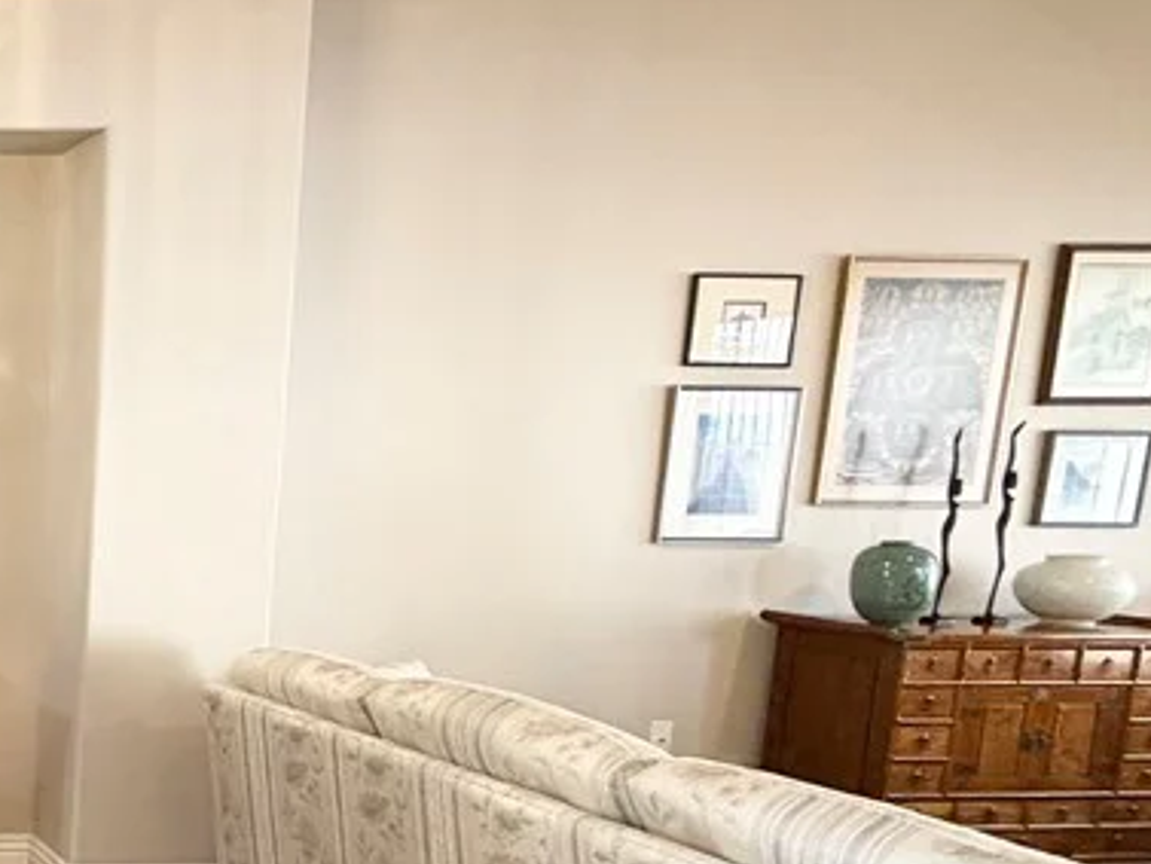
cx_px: -351
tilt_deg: -7.9
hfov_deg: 34.4
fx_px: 1264
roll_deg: +0.4
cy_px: 620
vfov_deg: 37.1
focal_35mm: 38
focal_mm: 2.22
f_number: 2.2
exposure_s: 1/60
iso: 320
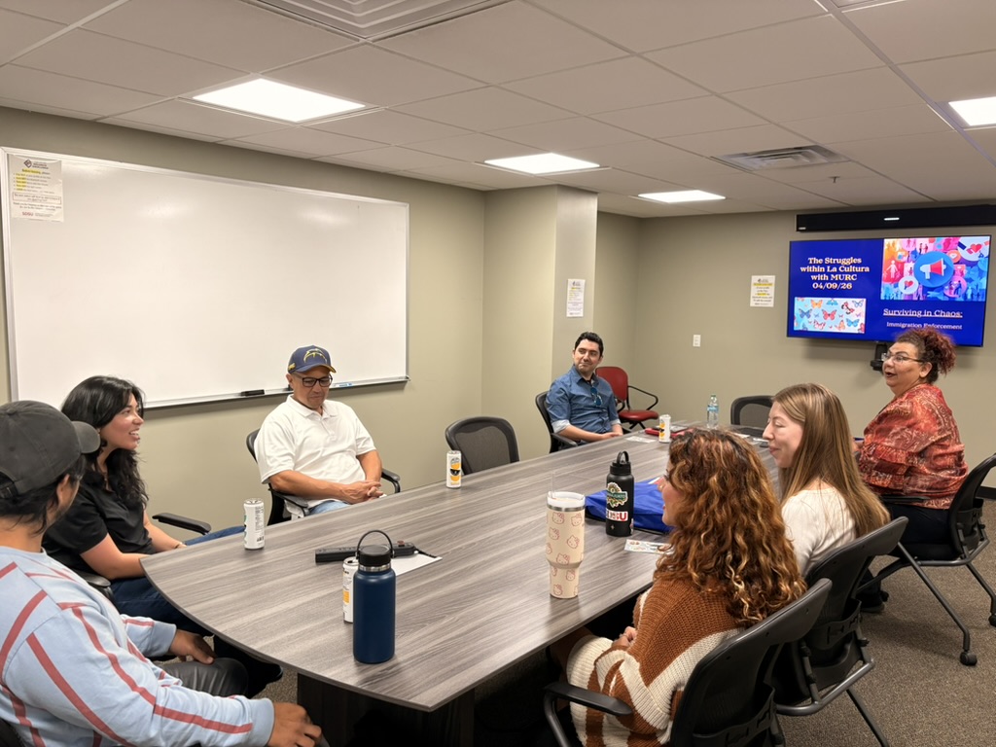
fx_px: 748
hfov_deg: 67.3
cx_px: 498
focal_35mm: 26
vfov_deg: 53.1
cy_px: 374
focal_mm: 5.96
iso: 80
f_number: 1.6
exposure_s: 1/60
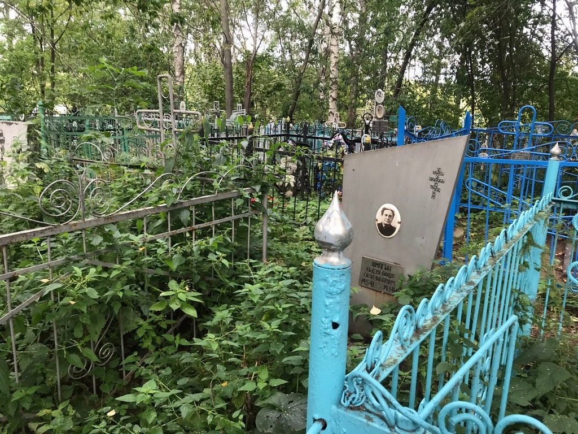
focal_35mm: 28
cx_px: 289
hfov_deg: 63.4
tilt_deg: -13.5
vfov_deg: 49.7
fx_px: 468
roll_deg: -1.2
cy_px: 217
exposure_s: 1/100
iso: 32
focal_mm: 3.99
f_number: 1.8
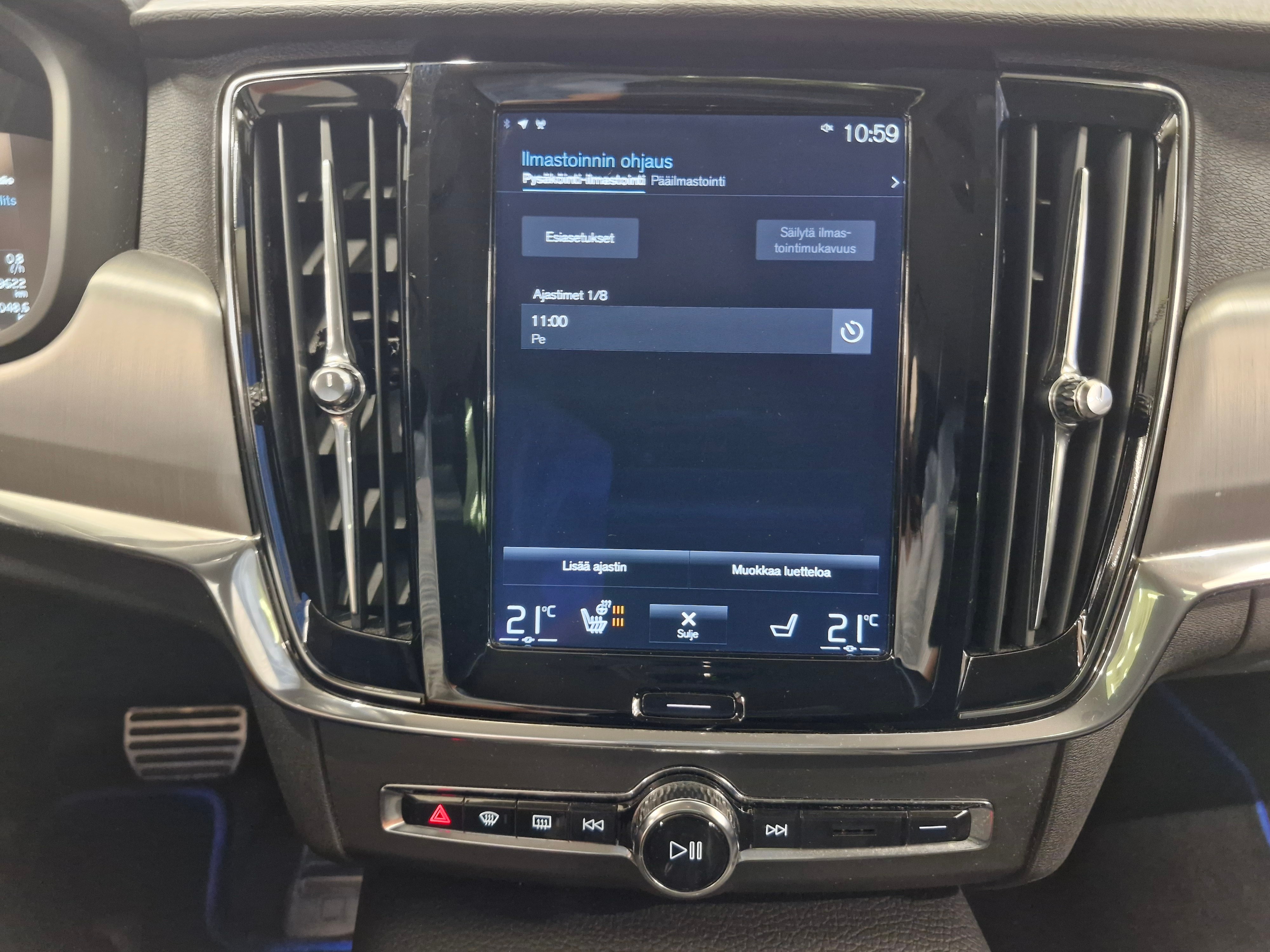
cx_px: 635
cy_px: 476
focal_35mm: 23
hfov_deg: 73.9
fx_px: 844
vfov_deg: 58.9
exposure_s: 1/25
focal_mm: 5.54
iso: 800
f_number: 1.8
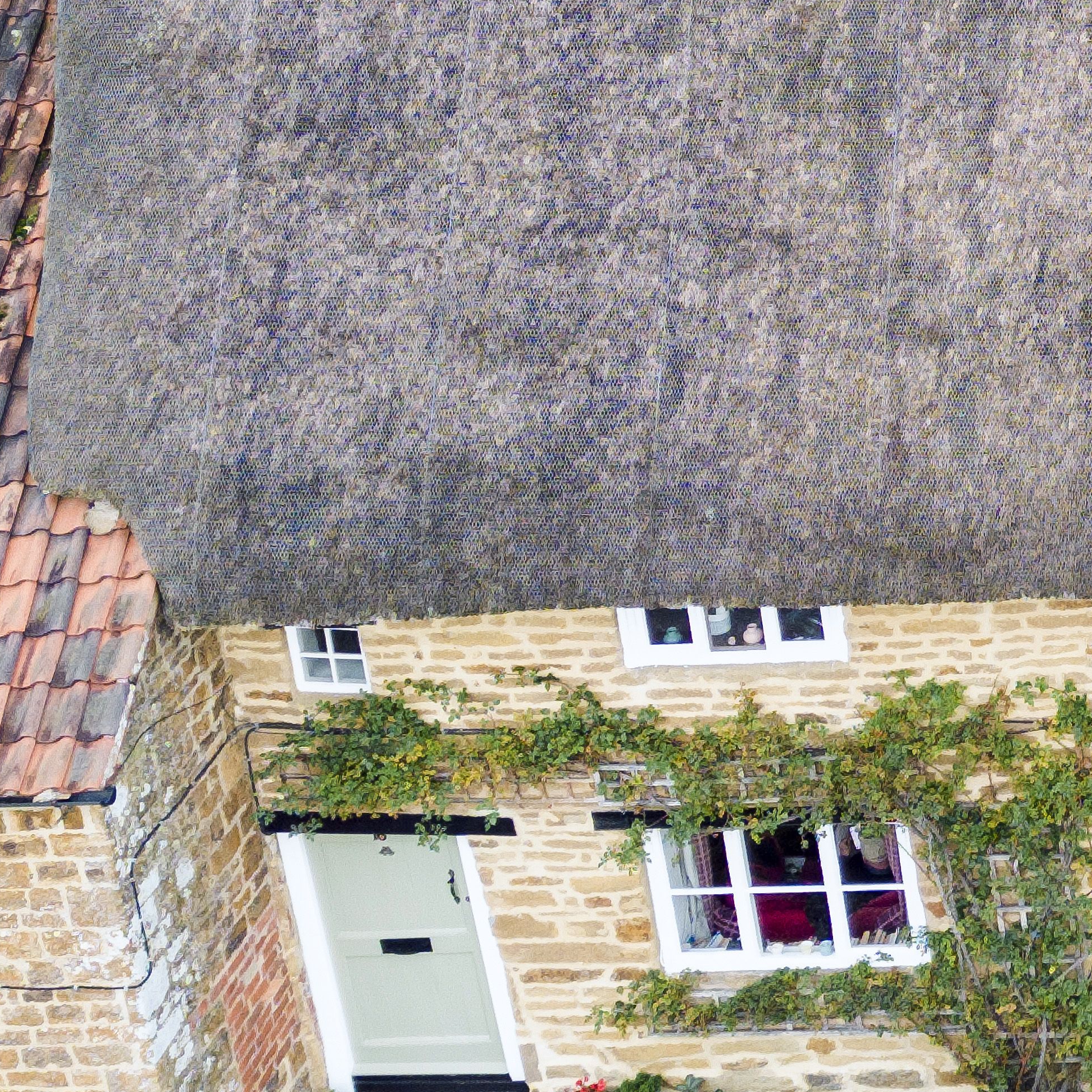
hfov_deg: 15.6
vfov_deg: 19.0
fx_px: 3141
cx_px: 2196
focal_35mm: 88
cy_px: -79
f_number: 1.7
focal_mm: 6.72
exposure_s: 1/50
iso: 100
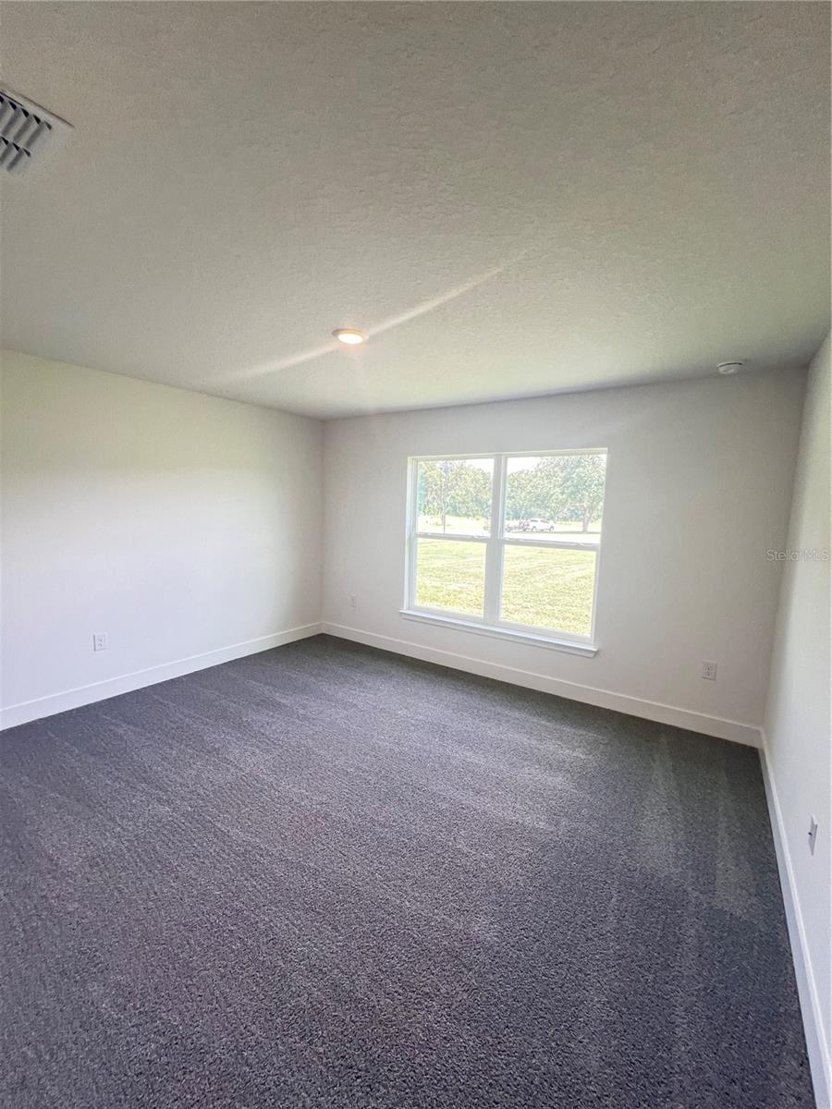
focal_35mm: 13
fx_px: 417
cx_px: 416
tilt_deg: -6.3
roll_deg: -1.7
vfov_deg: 106.2
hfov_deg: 89.9
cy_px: 554
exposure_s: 1/120
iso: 200
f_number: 1.8
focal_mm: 1.57
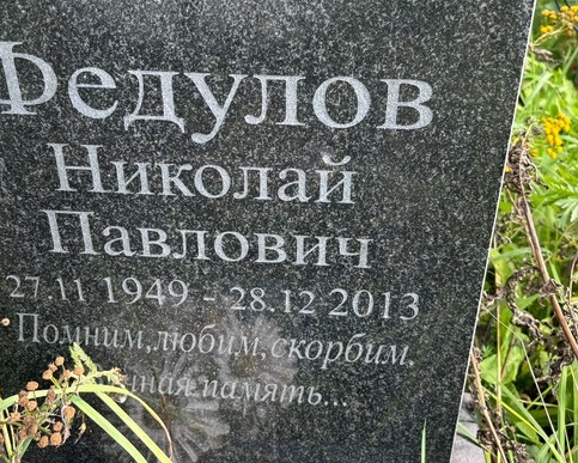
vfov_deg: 35.1
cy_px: 133
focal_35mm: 42
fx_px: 719
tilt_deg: -42.5
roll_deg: +1.7
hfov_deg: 43.8
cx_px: 278
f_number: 1.6
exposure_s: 1/270
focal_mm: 5.96
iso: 50
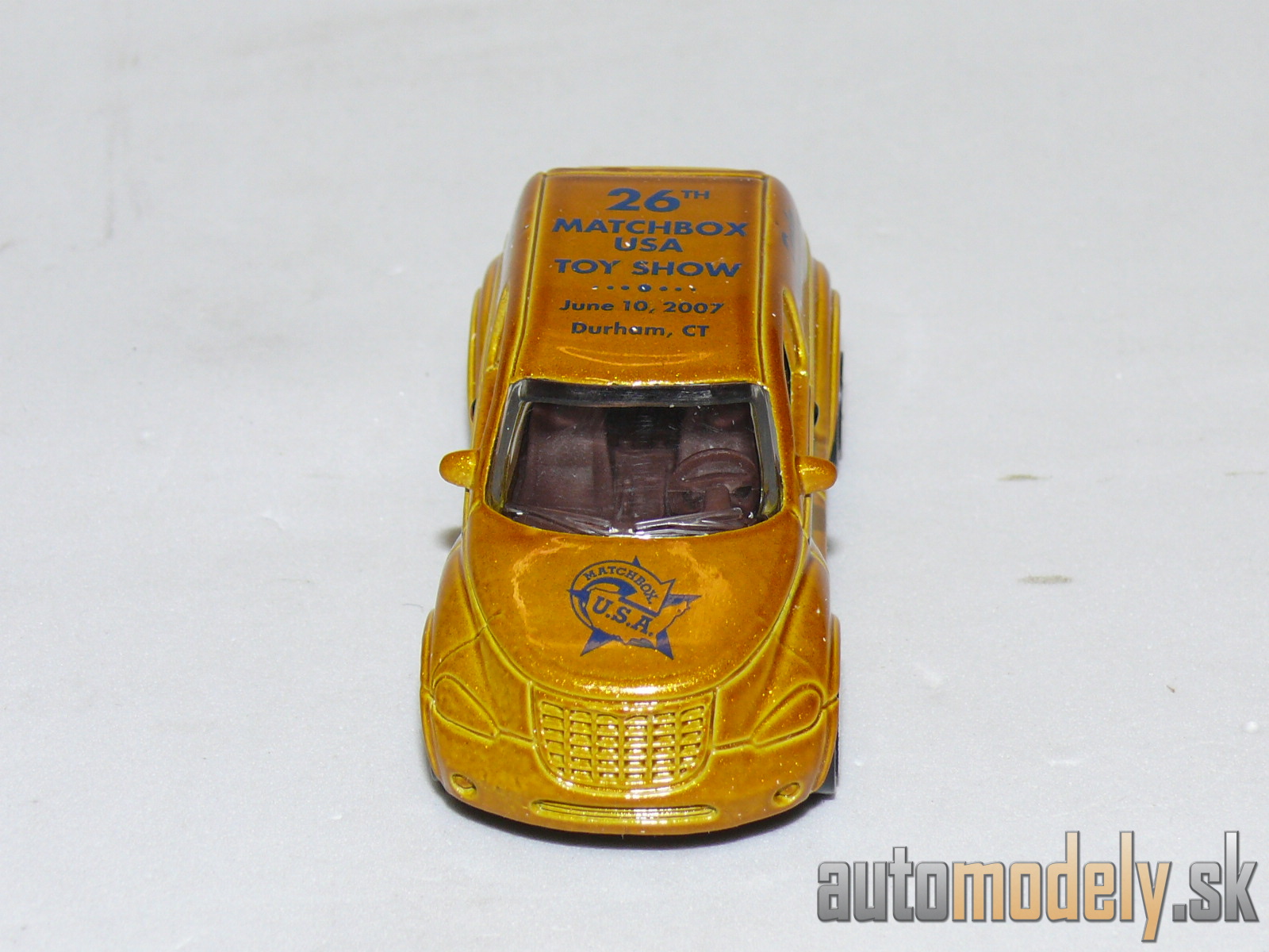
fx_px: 3776
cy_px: 476
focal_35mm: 103
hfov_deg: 19.1
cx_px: 634
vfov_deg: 14.4
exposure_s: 1/30
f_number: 4
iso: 100
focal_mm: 13.5
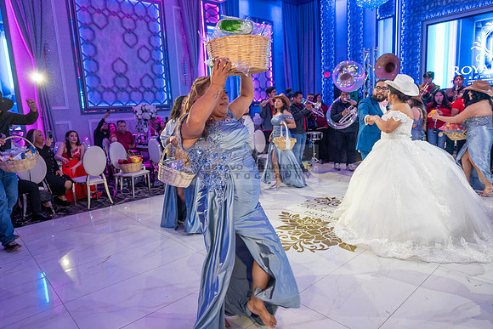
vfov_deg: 53.2
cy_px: 164
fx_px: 329
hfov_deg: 73.7
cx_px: 246
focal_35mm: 24
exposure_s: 1/200
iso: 1250
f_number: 2.8
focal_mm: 24
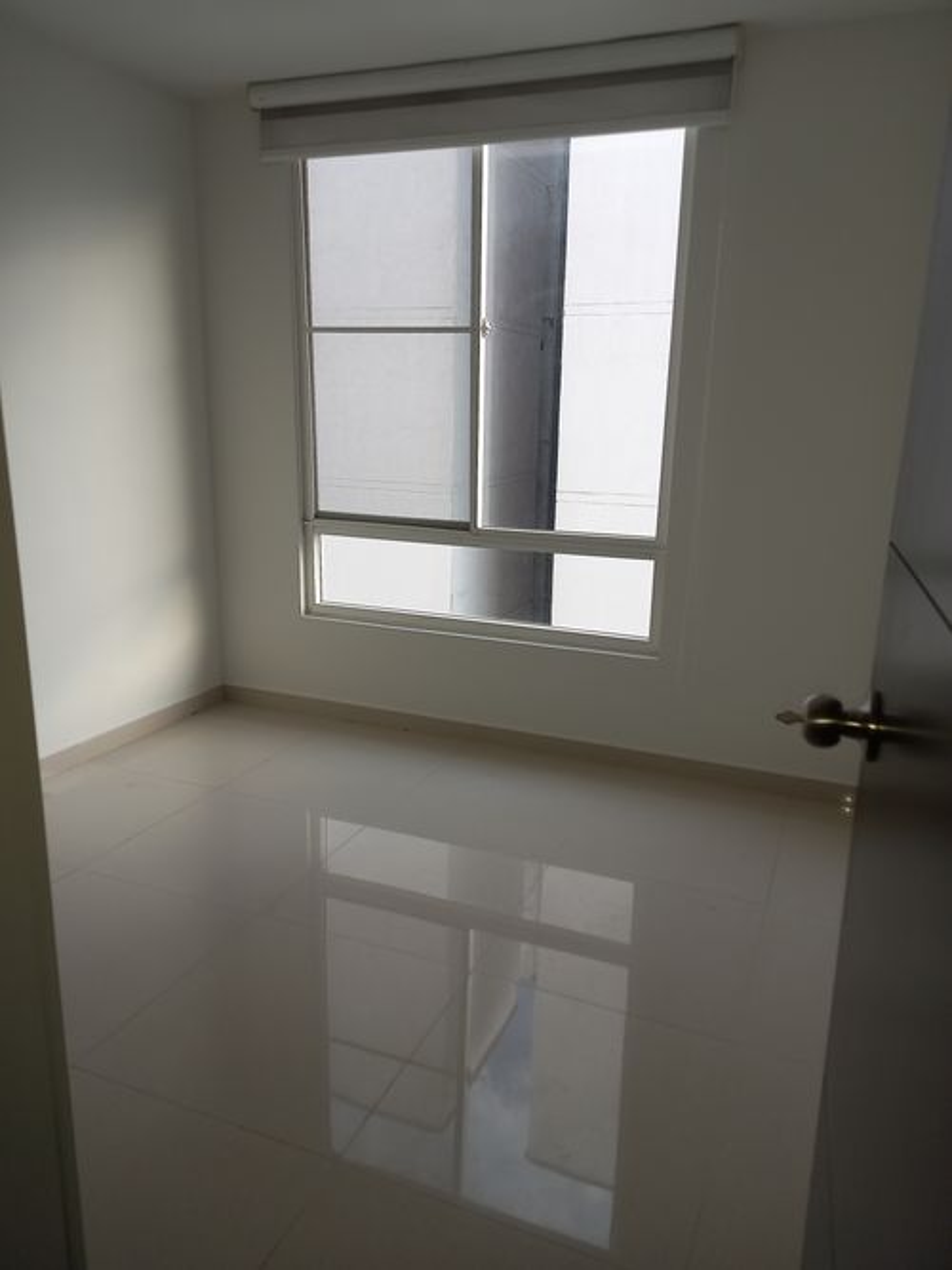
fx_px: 917
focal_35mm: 25
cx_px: 476
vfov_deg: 69.4
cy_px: 635
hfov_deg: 54.9
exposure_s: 1/33.3
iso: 32
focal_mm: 4.6
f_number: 2
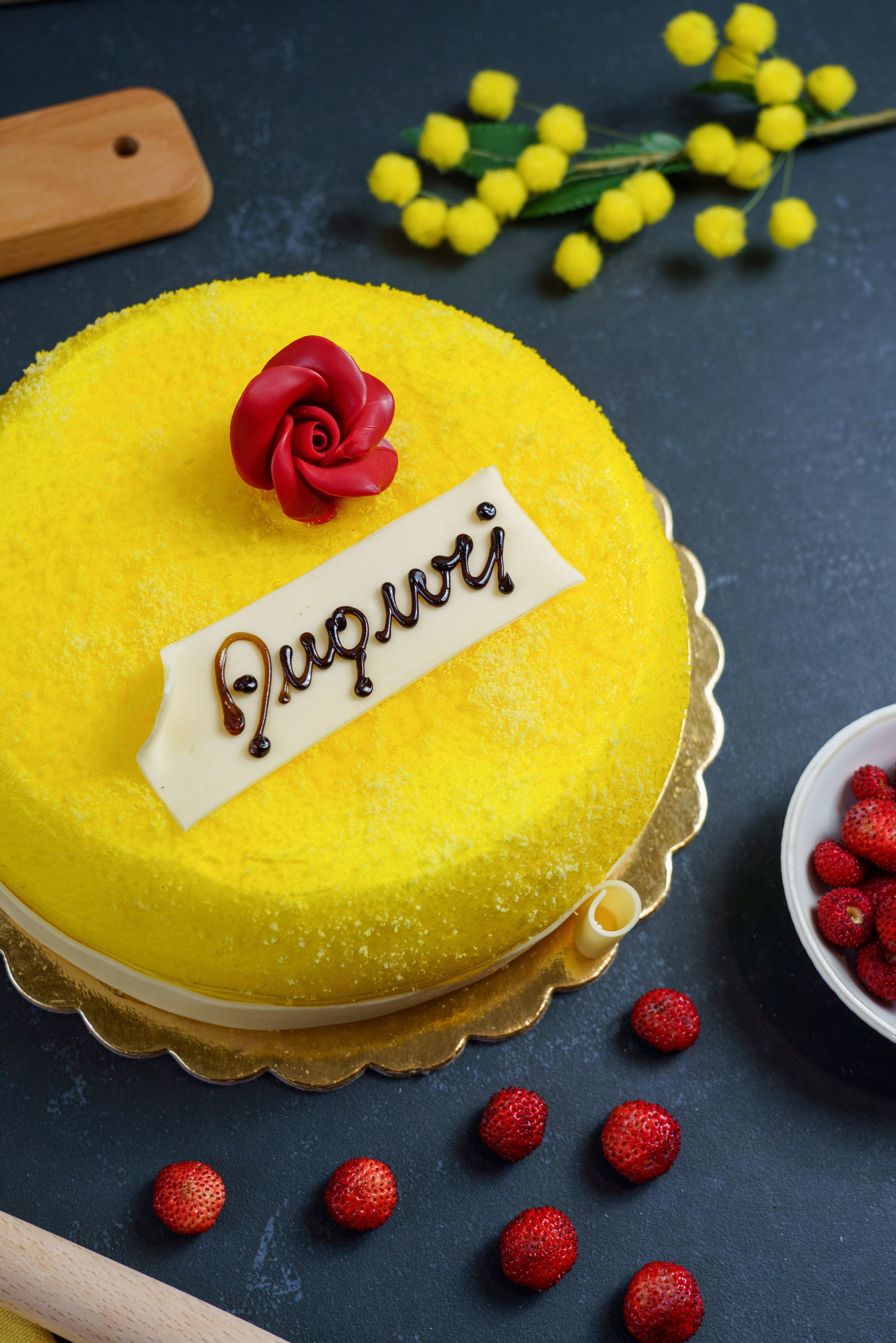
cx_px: 448
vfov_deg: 45.4
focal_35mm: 43
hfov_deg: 31.2
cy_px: 672
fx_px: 1605
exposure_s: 1/160
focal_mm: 43
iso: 200
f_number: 5.6
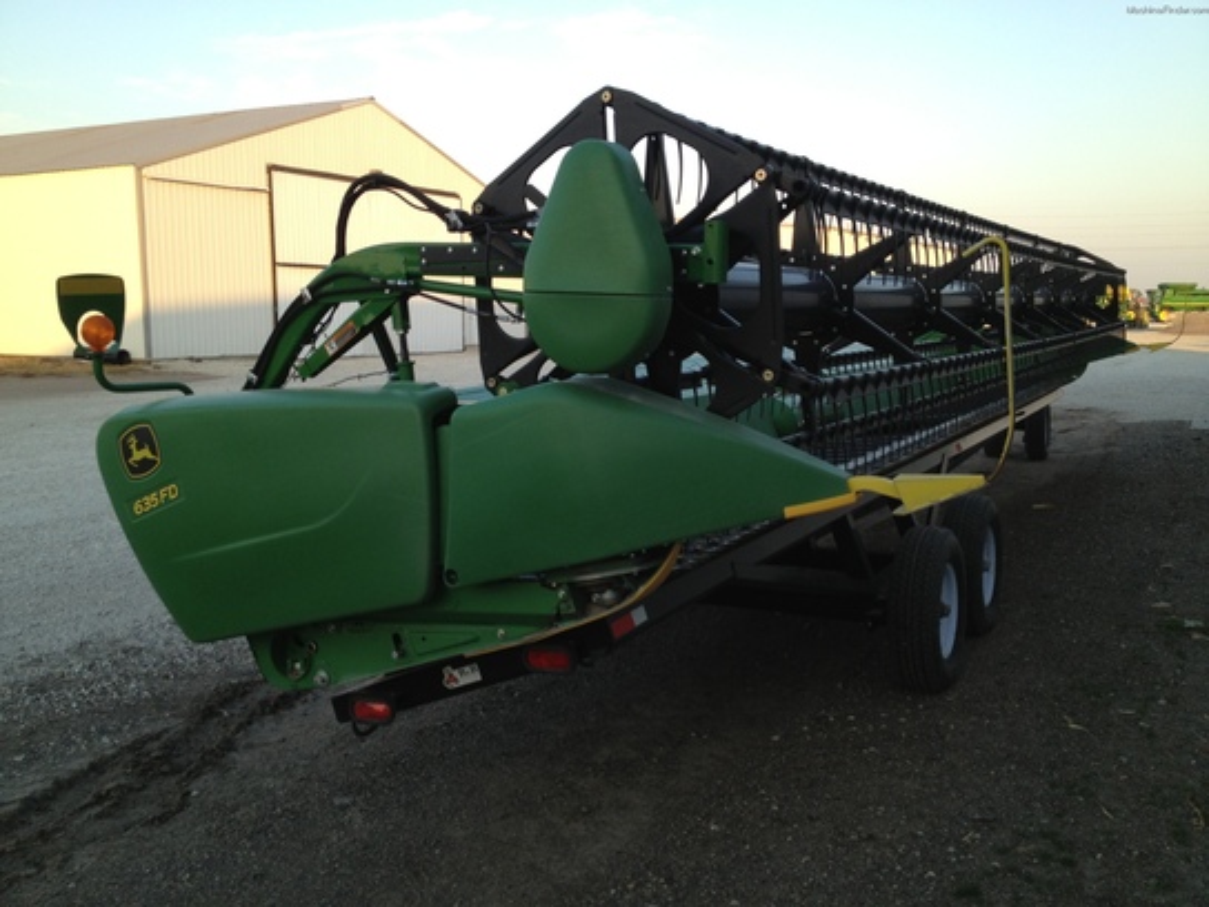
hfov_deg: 52.6
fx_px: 1222
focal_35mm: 35
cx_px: 604
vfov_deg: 40.7
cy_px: 454
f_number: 2.4
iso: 50
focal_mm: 4.28
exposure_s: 1/258
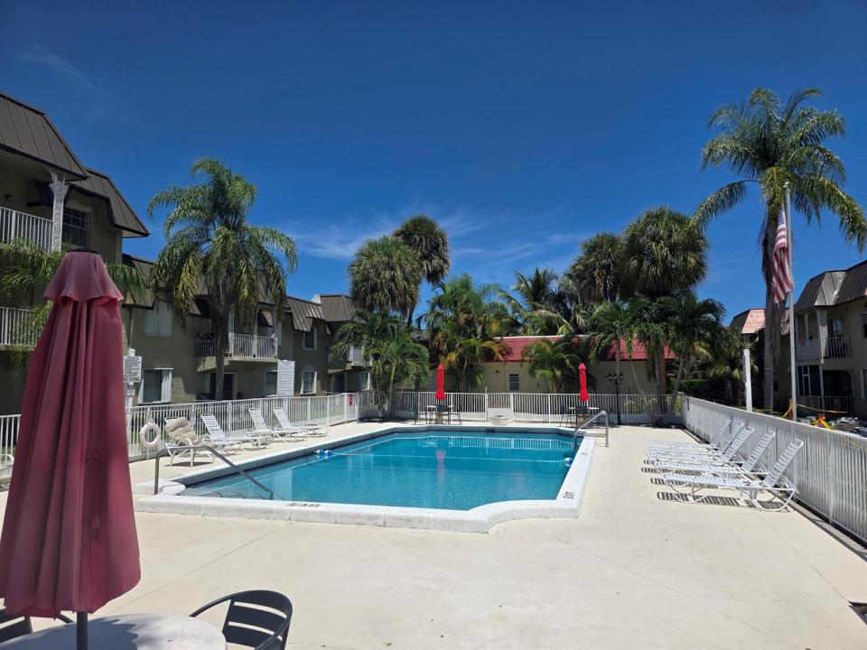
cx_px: 434
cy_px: 325
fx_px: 576
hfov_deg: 73.9
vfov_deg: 58.9
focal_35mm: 23
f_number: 1.7
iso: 50
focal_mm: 6.3
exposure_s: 1/7944
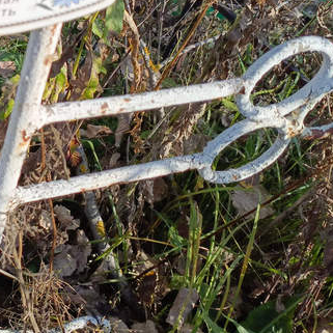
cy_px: 57
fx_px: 599
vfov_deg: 30.2
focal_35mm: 55
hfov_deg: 28.4
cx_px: -29
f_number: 1.69
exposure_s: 1/809
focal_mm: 4.76
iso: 117
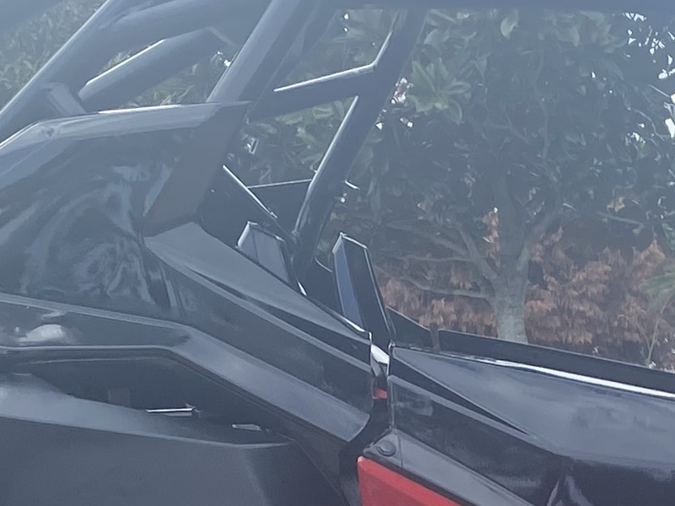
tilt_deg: -11.3
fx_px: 2554
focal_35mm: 131
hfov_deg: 14.8
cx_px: 644
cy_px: 838
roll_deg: -0.3
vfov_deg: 10.8
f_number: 1.8
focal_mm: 4.25
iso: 32
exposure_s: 1/833
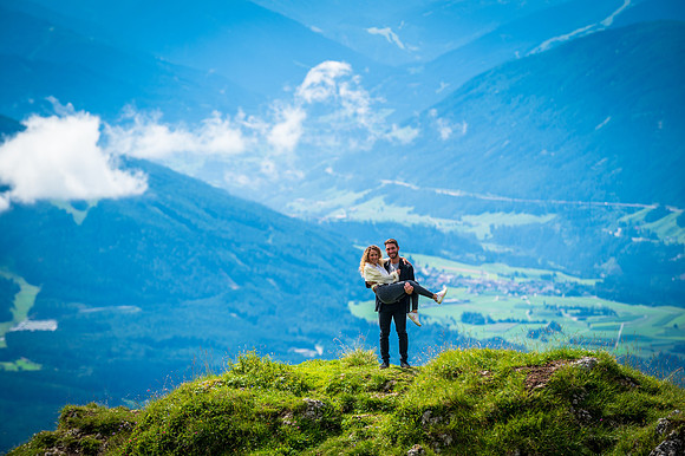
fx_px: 3803
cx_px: 342
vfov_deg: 6.9
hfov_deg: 10.3
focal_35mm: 200
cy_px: 228
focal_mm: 200
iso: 100
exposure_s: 1/1000
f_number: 4
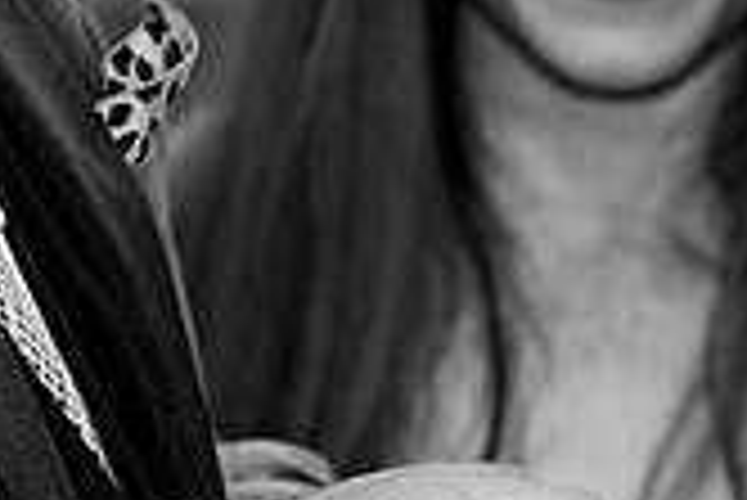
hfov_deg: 3.6
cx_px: 630
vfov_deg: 2.4
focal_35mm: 577
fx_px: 11983
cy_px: 642
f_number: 5
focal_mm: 165
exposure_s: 1/125
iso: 800
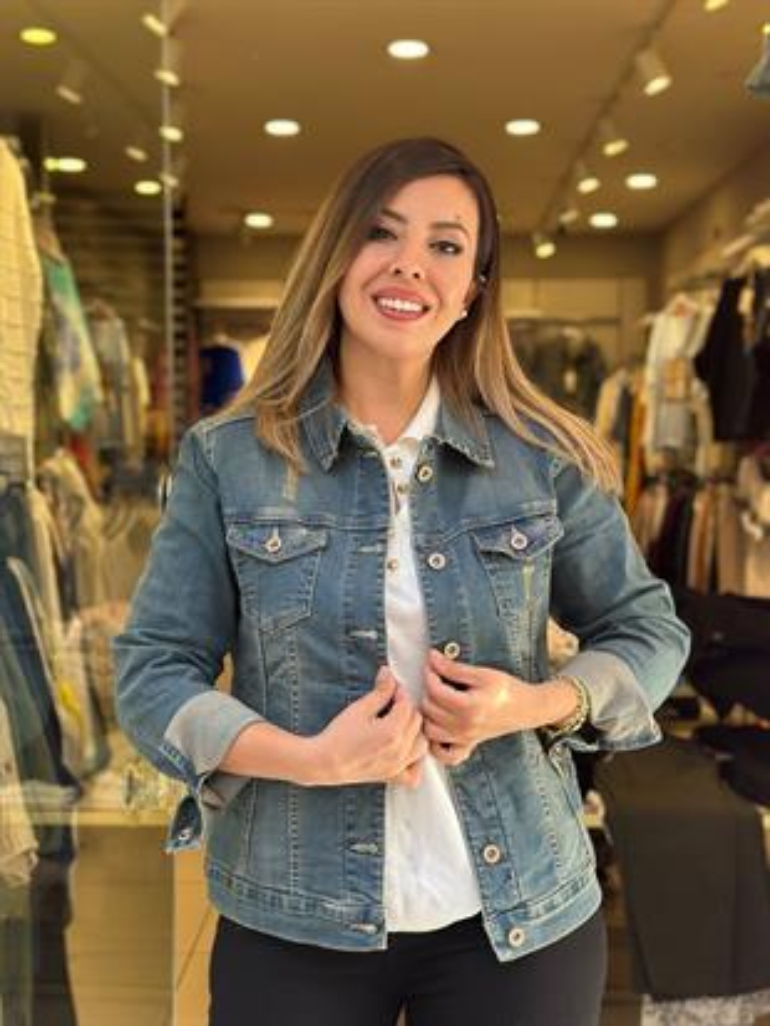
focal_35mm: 48
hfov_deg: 30.3
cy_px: 513
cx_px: 385
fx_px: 1423
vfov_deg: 39.6
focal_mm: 6.86
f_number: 1.78
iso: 80
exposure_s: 1/188
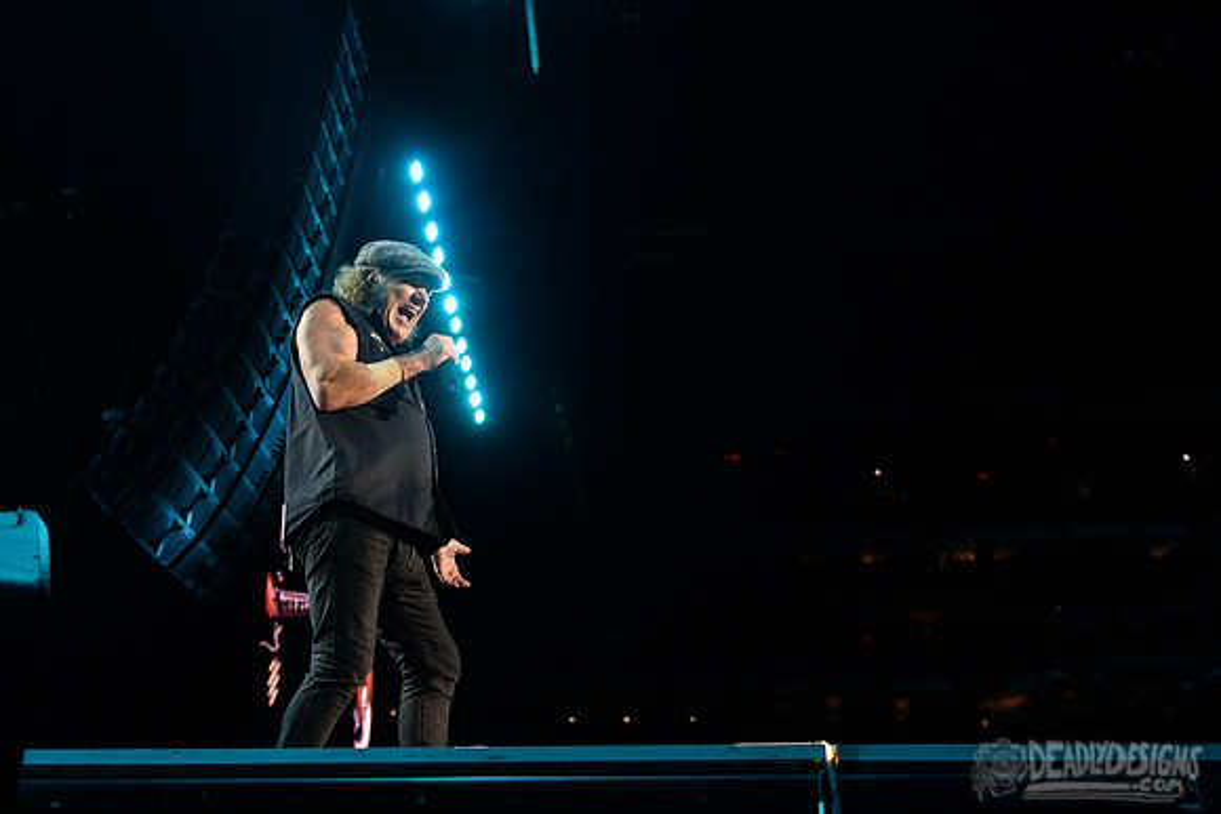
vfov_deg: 35.1
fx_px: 1287
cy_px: 407
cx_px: 517
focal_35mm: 38
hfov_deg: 50.6
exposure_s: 1/500
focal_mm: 26
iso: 2500
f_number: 4
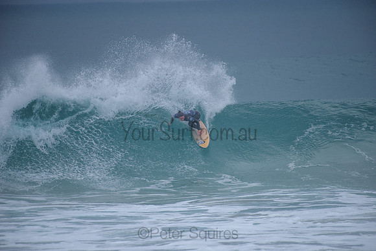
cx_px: 188
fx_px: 5223
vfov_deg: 2.8
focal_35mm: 500
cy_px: 126
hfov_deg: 4.1
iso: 280
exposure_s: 1/2000
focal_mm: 500
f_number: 5.6
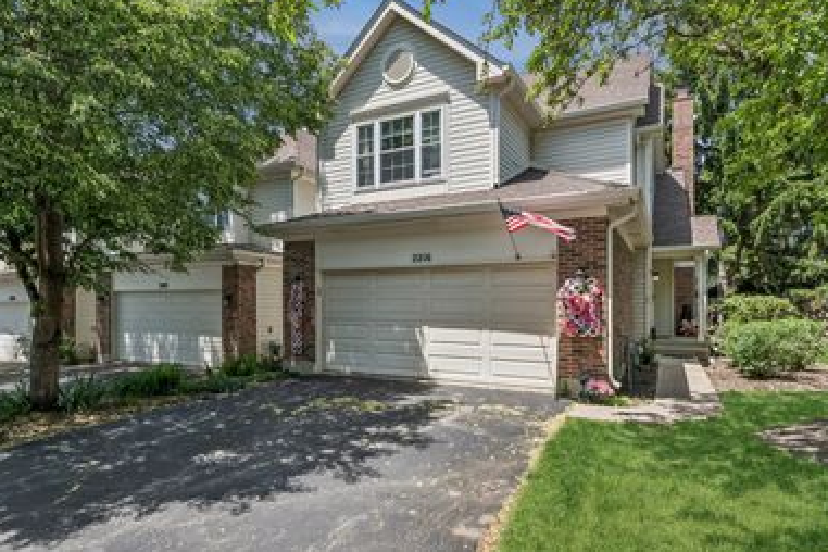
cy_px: 299
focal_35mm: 21
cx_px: 382
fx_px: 483
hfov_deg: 81.1
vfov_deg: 59.4
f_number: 13
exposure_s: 1/80
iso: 100
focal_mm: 16
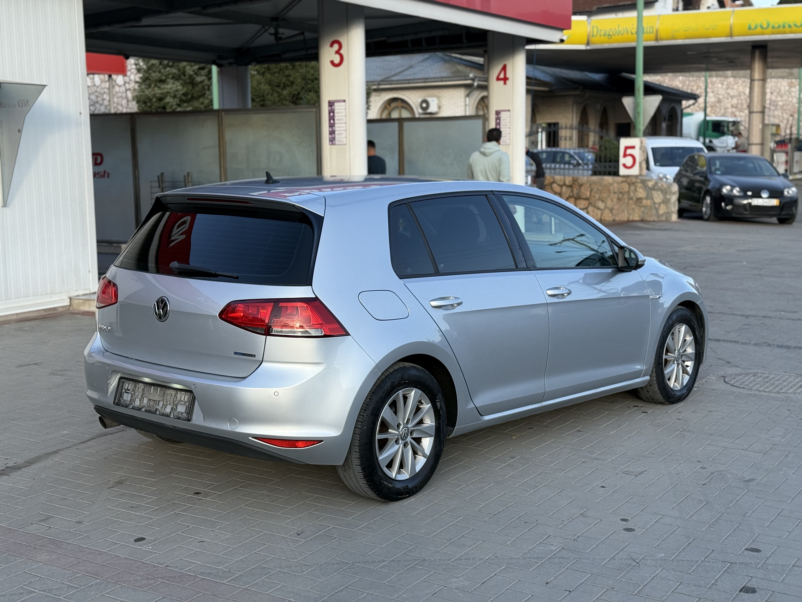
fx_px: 1112
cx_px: 401
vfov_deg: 30.3
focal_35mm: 48
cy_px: 301
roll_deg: +0.7
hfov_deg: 39.7
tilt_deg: -7.1
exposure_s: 1/1377
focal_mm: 6.76
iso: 64
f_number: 1.78
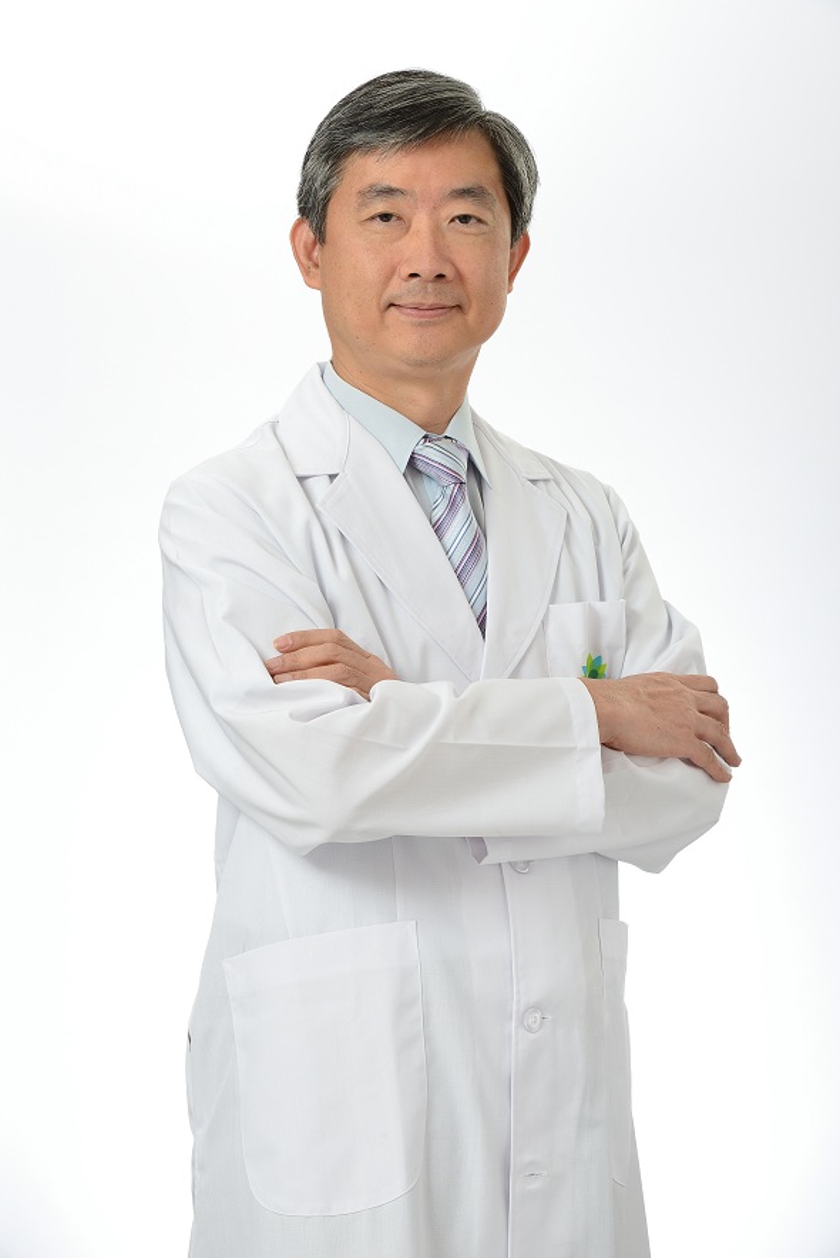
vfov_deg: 21.5
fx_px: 3322
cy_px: 629
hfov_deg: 14.4
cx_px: 420
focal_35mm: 95
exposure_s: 1/125
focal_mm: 95
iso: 125
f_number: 11
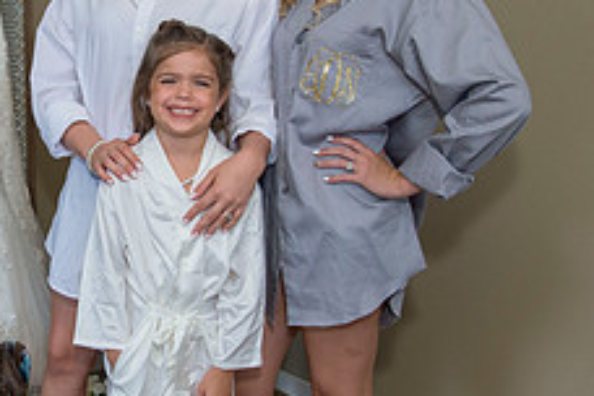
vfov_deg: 24.2
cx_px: 36
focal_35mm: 56
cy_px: 190
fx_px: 924
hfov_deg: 33.4
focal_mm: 22
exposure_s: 1/320
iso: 1250
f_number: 4
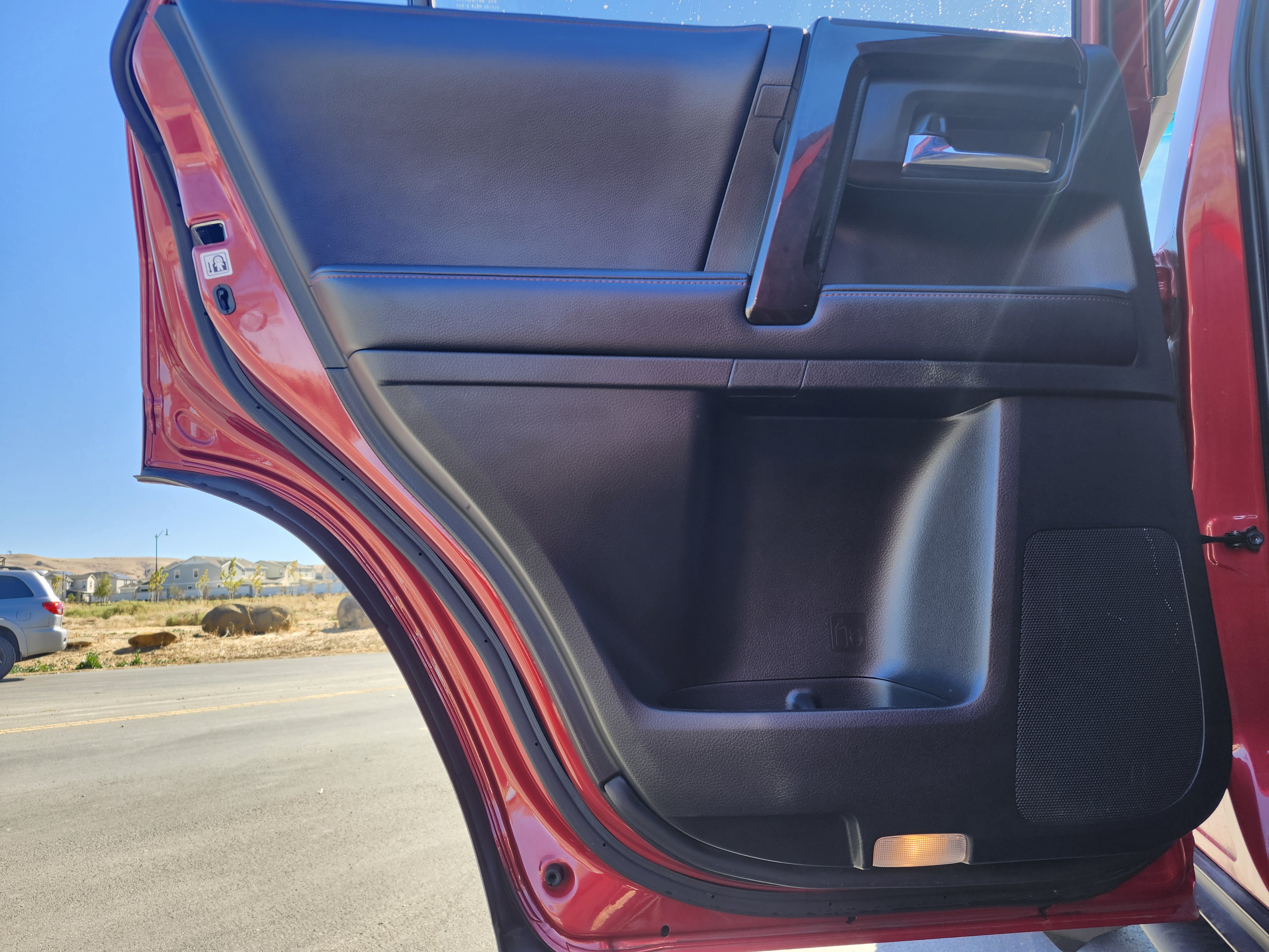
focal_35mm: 23
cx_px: 634
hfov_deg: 73.9
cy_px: 476
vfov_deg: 58.9
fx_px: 843
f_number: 1.8
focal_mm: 5.54
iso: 40
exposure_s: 1/180
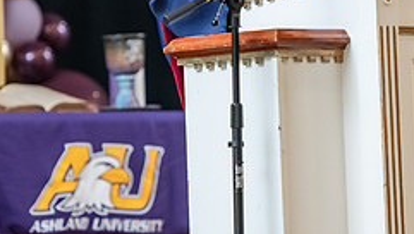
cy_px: -18
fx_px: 4570
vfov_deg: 2.9
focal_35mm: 416
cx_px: 271
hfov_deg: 5.2
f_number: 3.2
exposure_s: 1/200
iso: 2500
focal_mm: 165
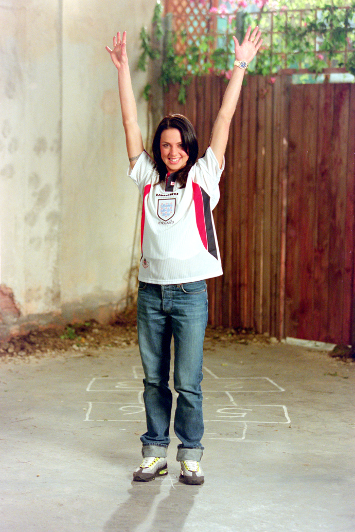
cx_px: 178
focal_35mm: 60
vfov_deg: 33.4
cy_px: 266
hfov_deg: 22.6
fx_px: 887
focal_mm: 60
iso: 100
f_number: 8
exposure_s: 1/13
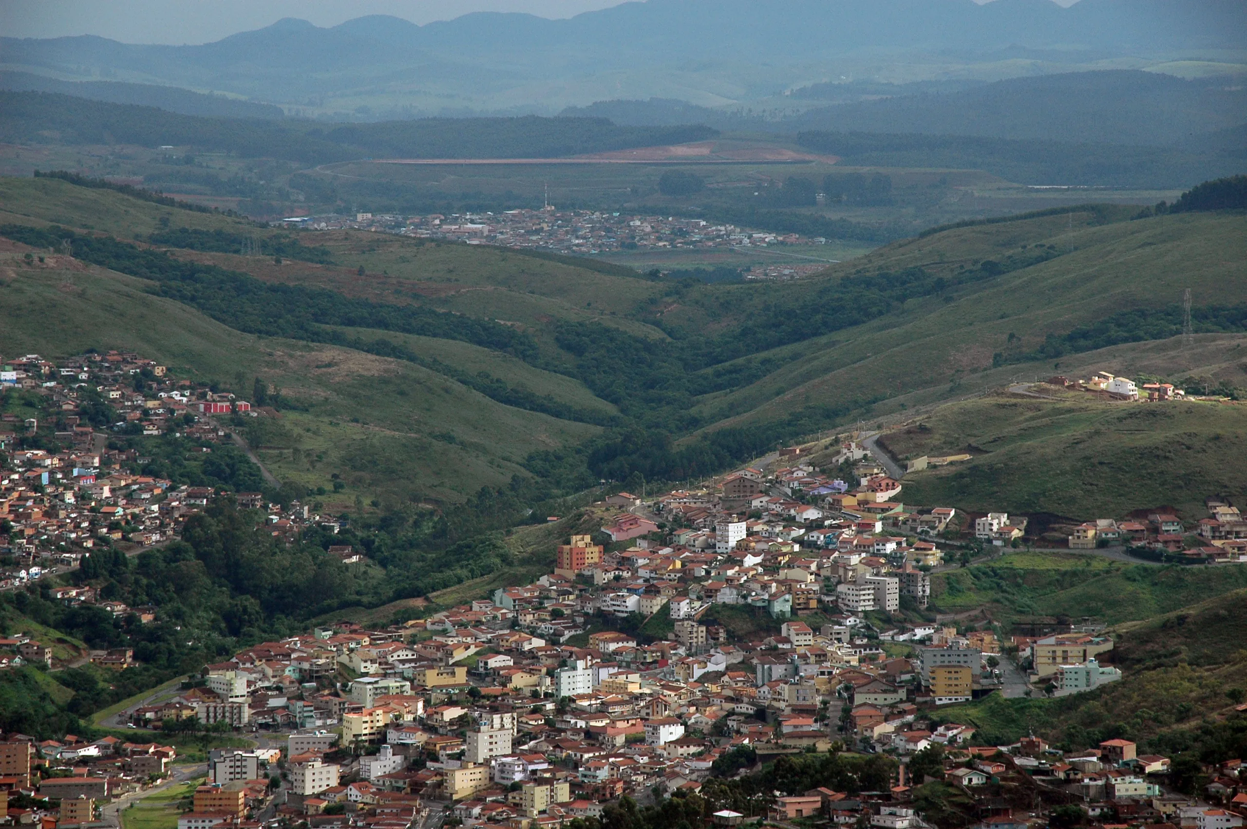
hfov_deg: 11.0
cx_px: 624
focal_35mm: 188
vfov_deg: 7.3
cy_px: 414
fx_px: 6489
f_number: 10
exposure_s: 1/400
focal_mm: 125
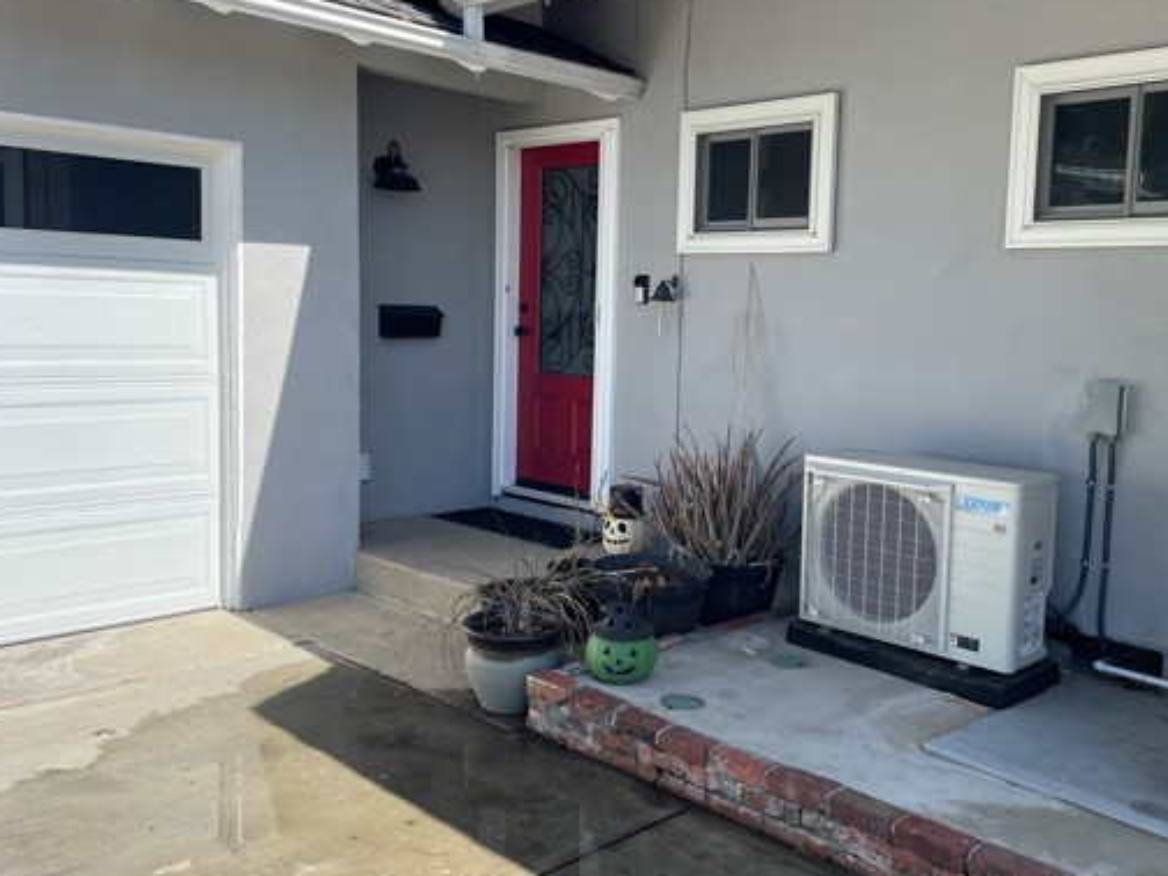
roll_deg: -1.7
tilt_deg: -4.8
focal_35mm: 33
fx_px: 1113
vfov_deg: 42.9
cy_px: 429
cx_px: 691
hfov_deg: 55.0
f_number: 1.6
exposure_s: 1/2212
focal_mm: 4.2
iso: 50
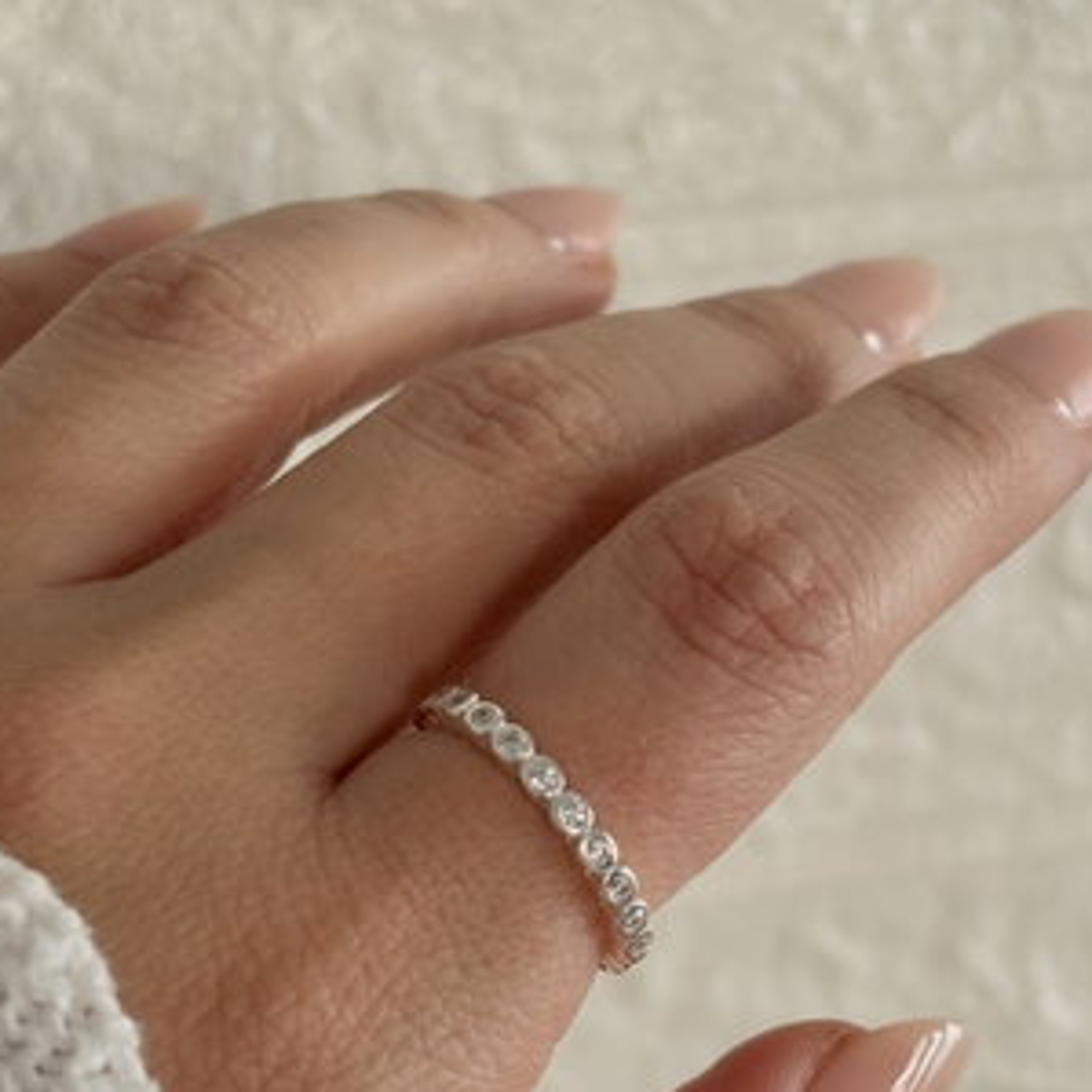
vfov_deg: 21.1
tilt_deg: -15.8
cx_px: 559
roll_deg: +2.8
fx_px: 2927
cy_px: 641
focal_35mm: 82
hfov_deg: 21.1
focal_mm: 5.96
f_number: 1.6
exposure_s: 1/60
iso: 125
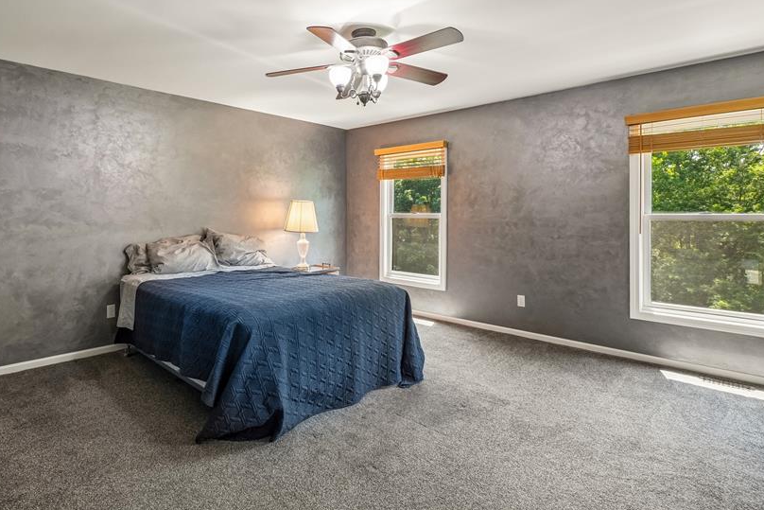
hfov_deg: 85.8
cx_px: 305
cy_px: 223
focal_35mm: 19
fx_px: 403
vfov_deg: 64.3
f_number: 8
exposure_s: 1/10
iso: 400
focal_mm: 10
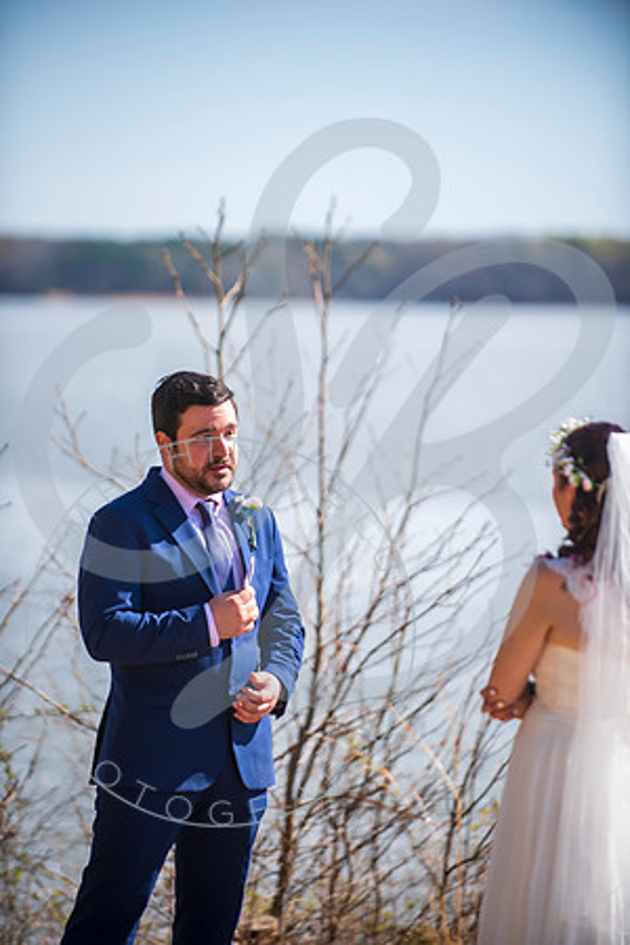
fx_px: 4593
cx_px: 315
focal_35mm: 175
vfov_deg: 11.7
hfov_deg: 7.8
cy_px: 472
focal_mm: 175
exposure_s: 1/1000
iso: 100
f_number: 2.8
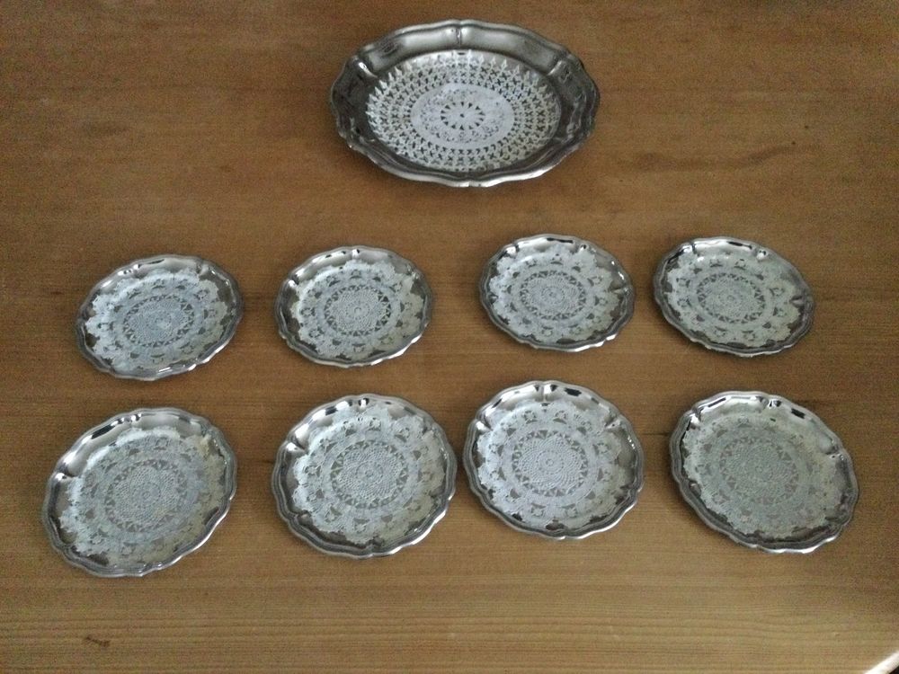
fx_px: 805
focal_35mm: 31
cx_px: 450
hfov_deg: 58.4
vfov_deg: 45.4
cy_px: 337
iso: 640
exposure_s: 1/17
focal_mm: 3.3
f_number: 2.4
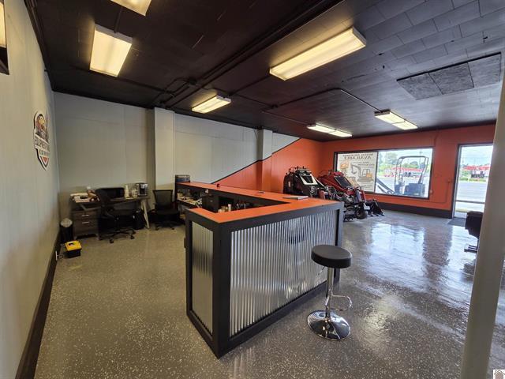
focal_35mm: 13
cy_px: 190
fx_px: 190
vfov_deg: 89.9
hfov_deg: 106.2
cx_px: 252
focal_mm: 2.2
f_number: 2.2
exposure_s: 1/120
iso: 125
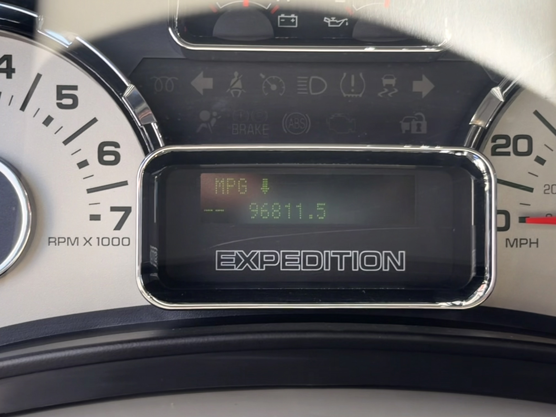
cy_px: 208
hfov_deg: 36.8
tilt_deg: -19.0
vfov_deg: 28.0
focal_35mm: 52
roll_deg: -3.3
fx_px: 835
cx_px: 278
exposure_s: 1/203
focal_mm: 5.96
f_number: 1.6
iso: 50
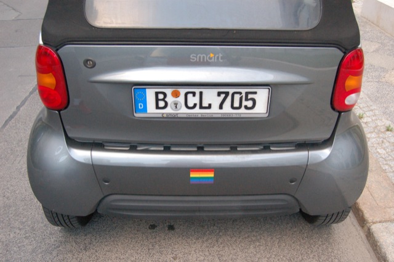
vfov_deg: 39.9
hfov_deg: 57.3
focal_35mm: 33
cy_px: 131
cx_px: 197
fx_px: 361
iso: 1600
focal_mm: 22
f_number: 4.5
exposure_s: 1/80
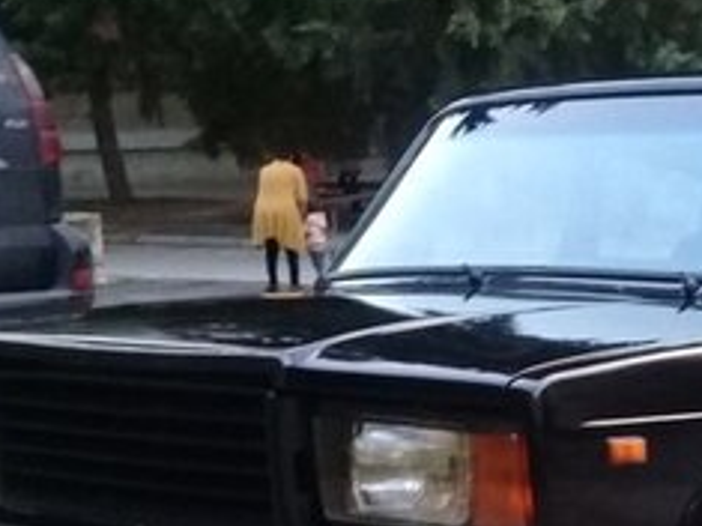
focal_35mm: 87
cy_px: 647
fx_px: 1763
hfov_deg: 22.0
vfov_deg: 16.2
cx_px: 624
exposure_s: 1/25
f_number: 2.2
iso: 200
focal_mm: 3.3
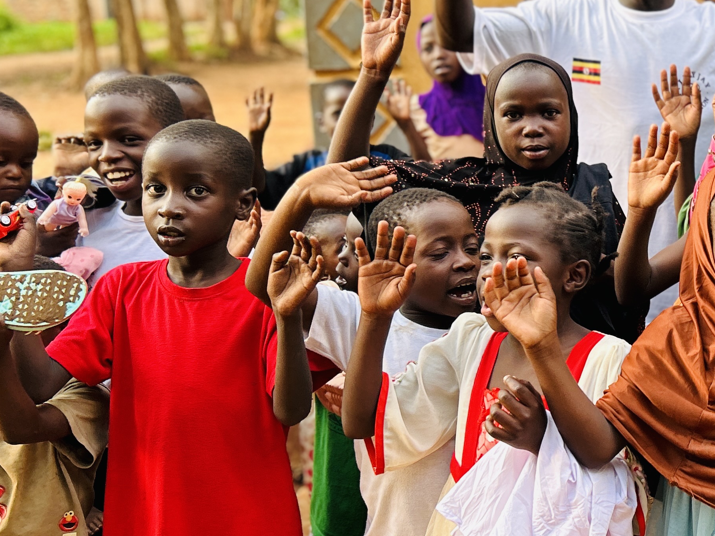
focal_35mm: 58
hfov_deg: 30.6
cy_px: 241
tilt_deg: -10.5
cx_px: 732
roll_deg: +0.3
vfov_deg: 25.2
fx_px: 1198
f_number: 1.5
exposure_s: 1/150
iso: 50
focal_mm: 5.7
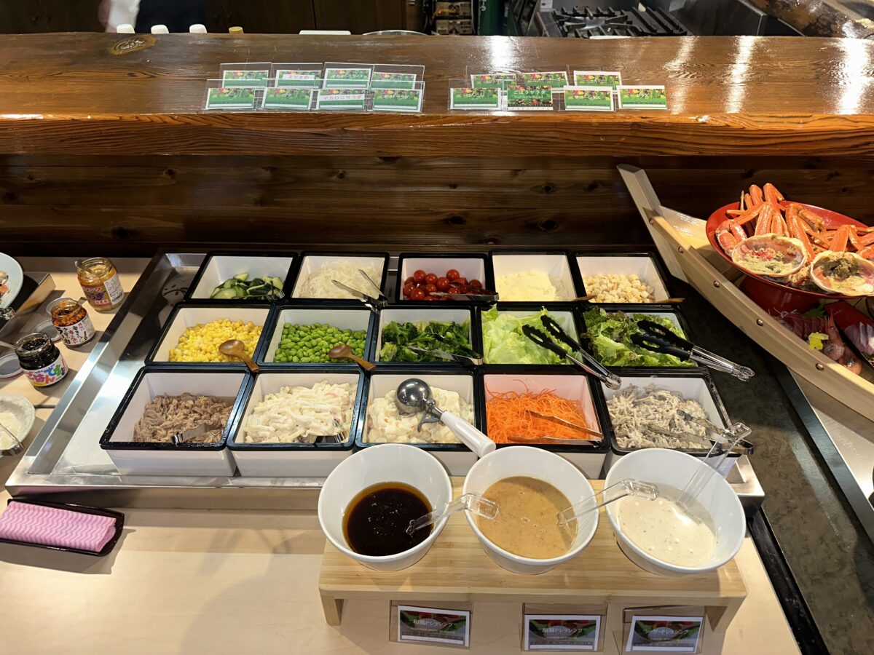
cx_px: 437
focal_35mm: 24
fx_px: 606
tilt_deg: -39.3
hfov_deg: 71.6
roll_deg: +0.0
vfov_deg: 56.8
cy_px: 328
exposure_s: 1/33
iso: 100
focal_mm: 6.86
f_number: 1.78
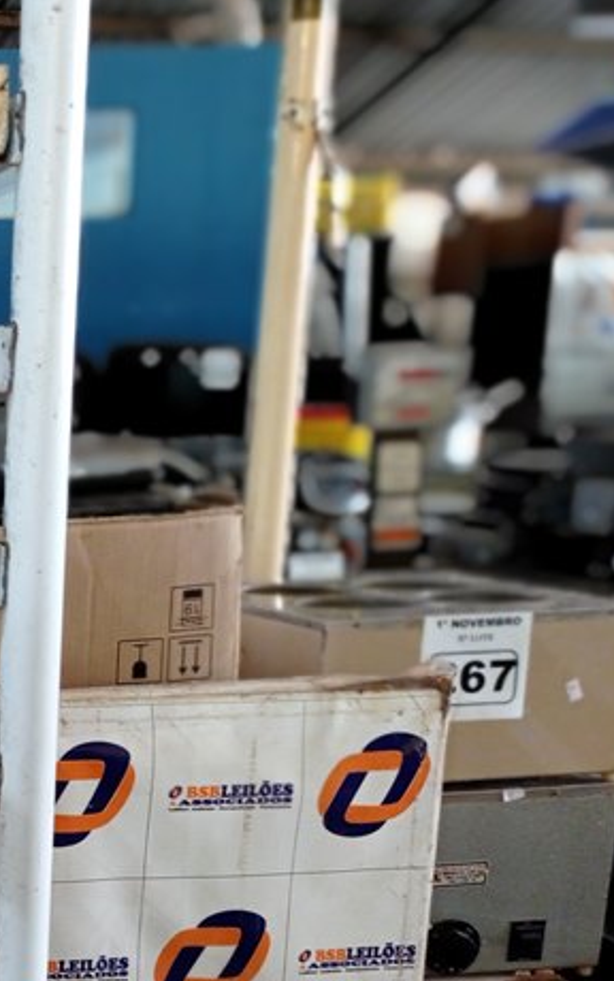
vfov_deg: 30.2
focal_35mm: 66
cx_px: -422
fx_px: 1765
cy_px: 813
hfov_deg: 17.0
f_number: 1.79
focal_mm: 4.7
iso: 273
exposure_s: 1/30
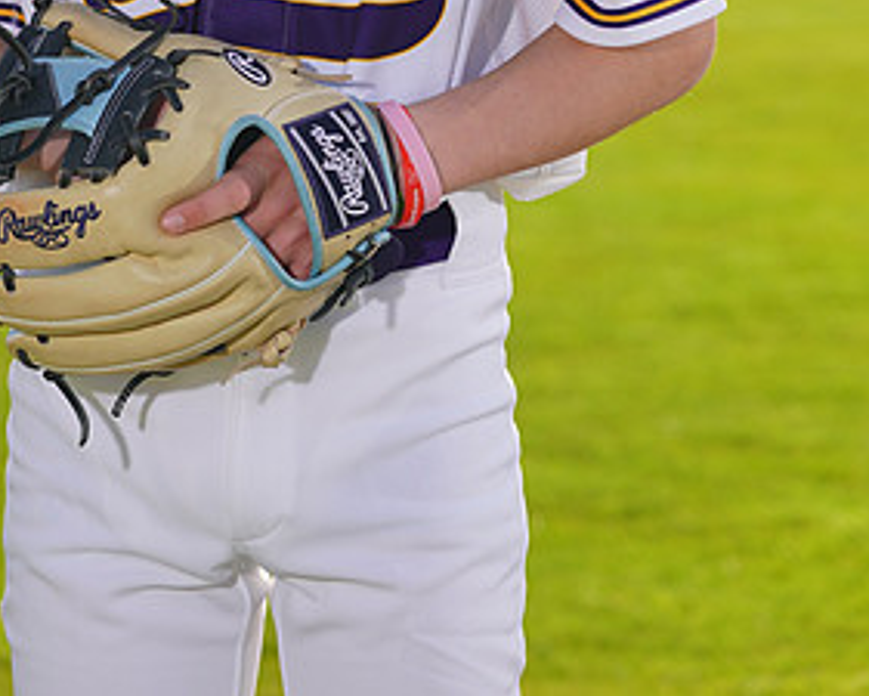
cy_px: -198
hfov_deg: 4.8
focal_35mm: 405
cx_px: 286
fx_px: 10420
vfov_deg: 3.8
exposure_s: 1/250
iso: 100
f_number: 9
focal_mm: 209
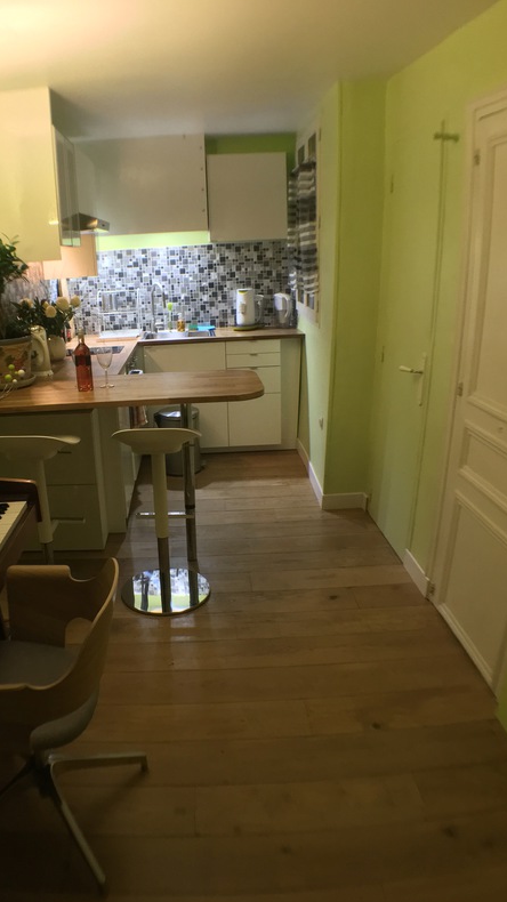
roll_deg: +3.5
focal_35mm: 32
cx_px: 177
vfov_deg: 61.0
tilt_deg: -16.3
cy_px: 456
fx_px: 765
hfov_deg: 36.3
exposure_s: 1/17
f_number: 2.2
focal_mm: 4.15
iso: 200
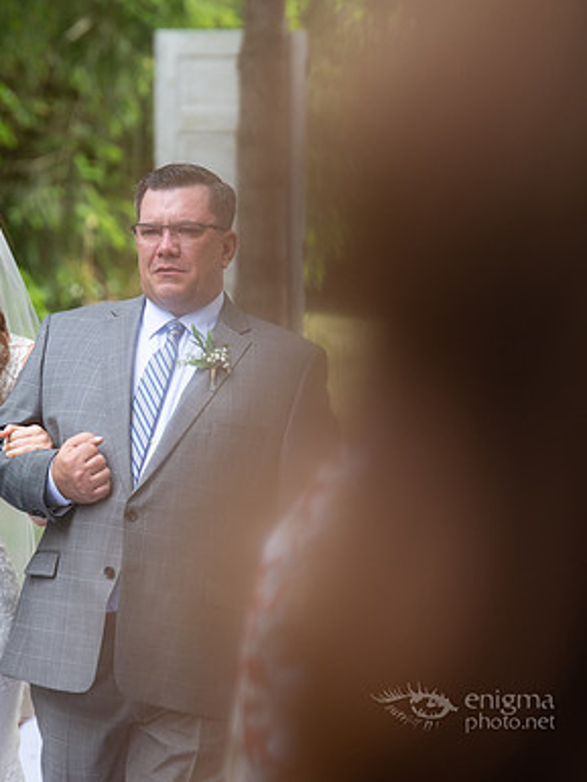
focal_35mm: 290
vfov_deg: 6.8
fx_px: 6553
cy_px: 391
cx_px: 22
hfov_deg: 5.1
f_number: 5.6
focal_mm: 200
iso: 640
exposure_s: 1/125
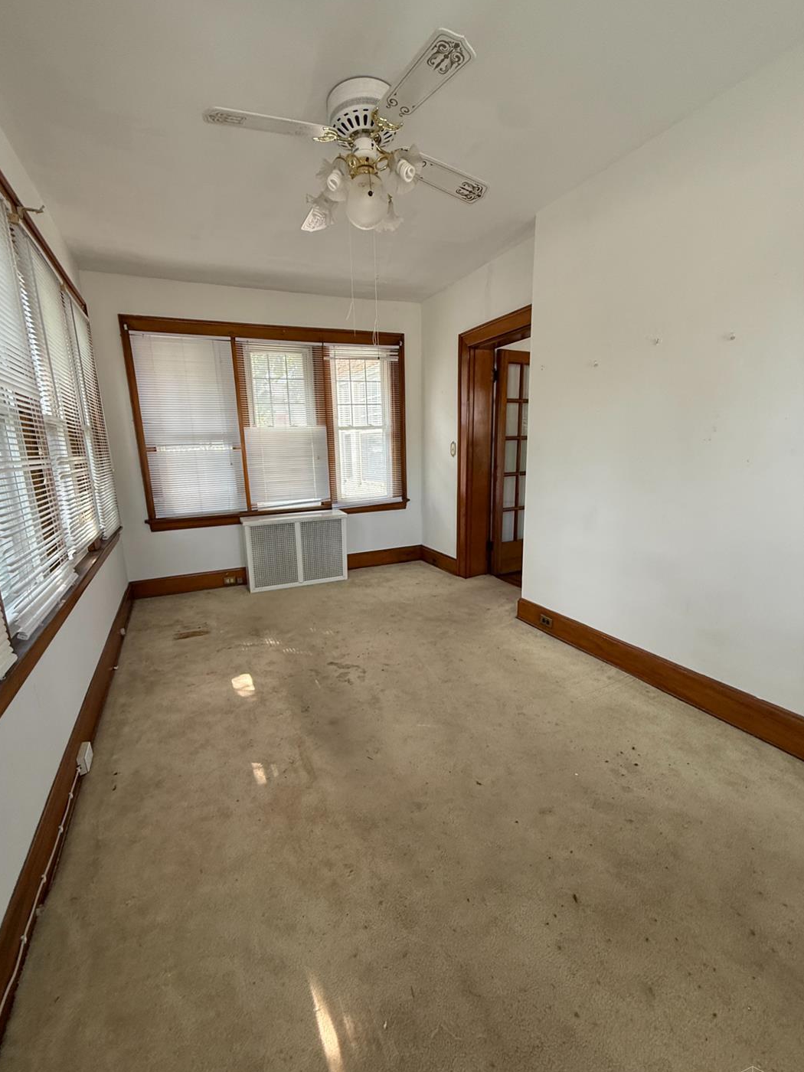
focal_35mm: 15
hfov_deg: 81.6
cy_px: 553
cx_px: 376
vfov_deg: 98.1
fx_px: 465
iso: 125
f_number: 2.2
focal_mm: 2.22
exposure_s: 1/99
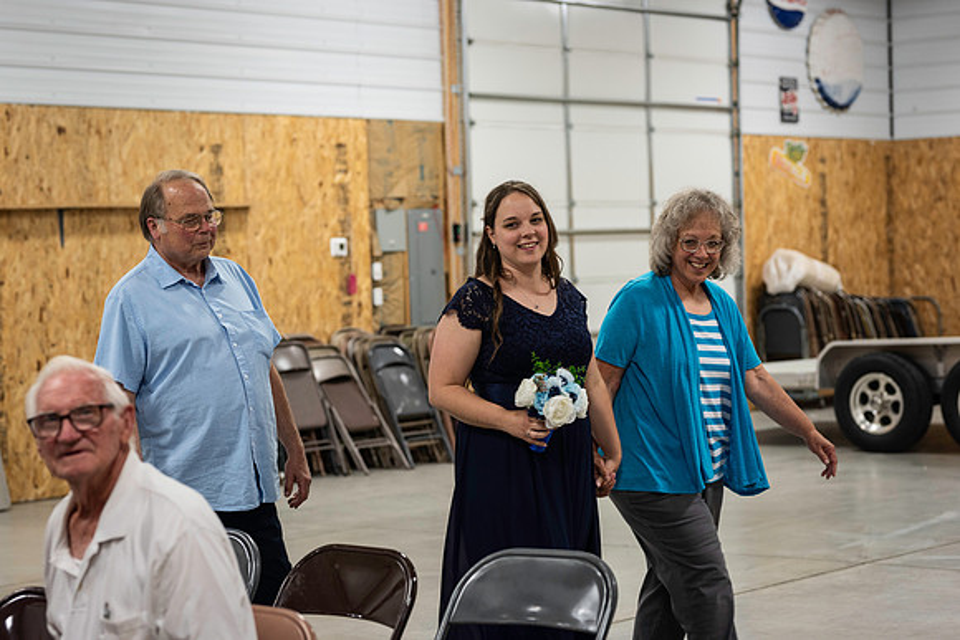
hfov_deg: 23.5
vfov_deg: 15.8
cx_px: 471
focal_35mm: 87
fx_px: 2309
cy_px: 314
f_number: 3.5
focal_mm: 85
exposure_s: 1/160
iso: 640
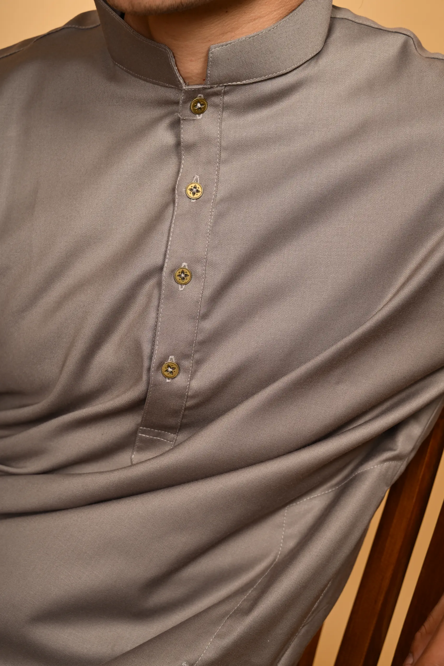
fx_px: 1221
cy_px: 333
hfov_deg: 20.6
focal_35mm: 66
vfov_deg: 30.5
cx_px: 222
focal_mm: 66
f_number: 7.1
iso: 200
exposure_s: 1/200
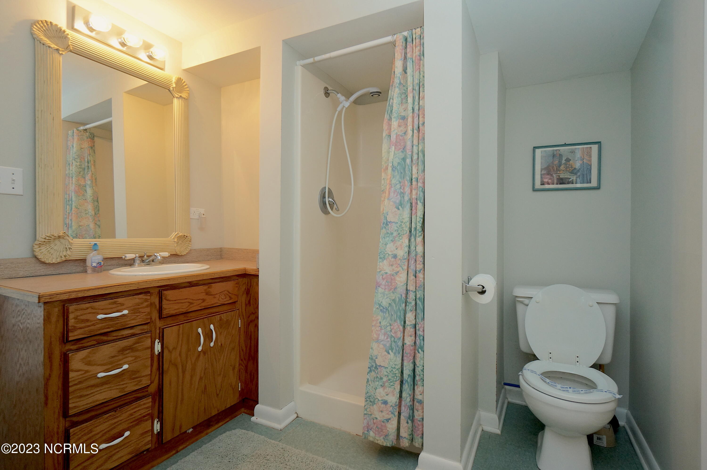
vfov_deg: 67.3
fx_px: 353
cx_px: 354
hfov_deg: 90.1
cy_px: 235
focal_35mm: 18
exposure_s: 1/60
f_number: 4
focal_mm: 12
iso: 800
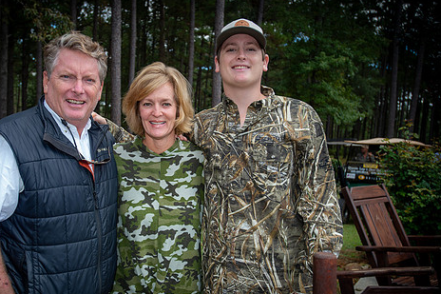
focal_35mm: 35
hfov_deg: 54.1
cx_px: 179
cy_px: 172
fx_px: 429
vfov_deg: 37.7
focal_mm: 28
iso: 200
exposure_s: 1/250
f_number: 4.5
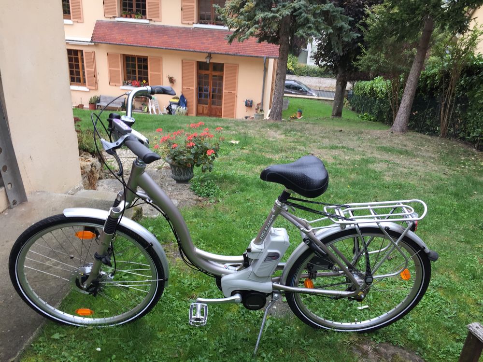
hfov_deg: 61.7
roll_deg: -4.1
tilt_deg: -23.4
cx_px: 242
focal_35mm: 29
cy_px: 181
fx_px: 405
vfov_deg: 48.2
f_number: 2.2
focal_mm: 4.15
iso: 50
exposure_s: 1/100
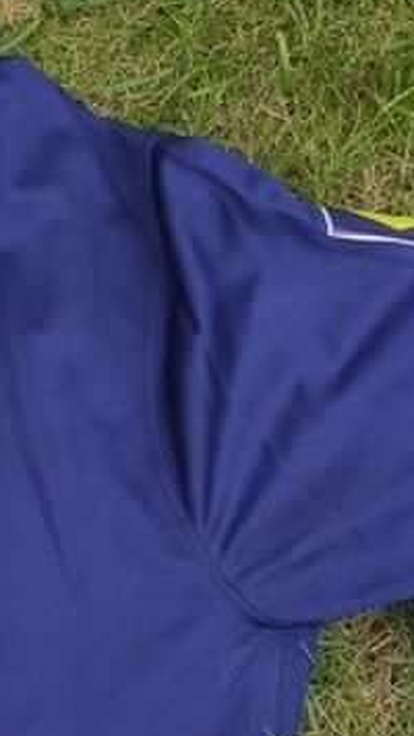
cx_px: -329
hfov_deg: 10.7
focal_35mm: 106
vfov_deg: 19.4
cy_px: 787
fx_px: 2071
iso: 112
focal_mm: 4.77
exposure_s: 1/795
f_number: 1.75
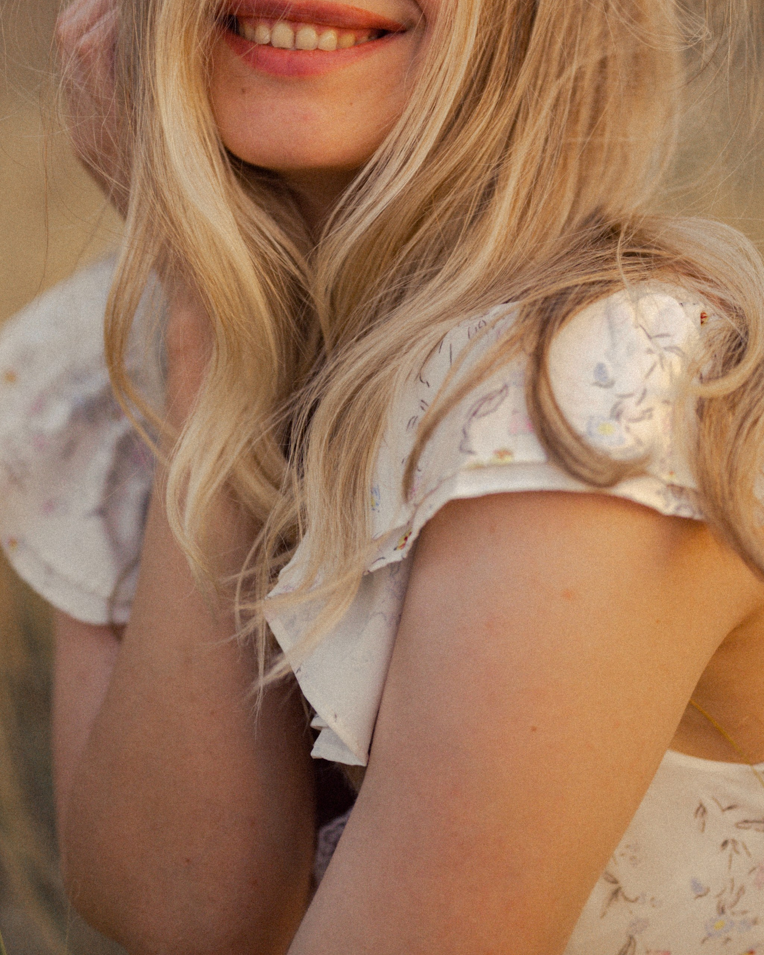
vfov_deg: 25.1
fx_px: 2120
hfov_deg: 20.4
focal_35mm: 75
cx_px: 372
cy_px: 223
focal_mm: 50
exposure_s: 1/1000
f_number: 1.8
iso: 400
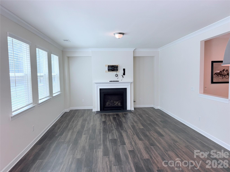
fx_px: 159
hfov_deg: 71.6
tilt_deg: -4.1
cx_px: 115
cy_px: 86
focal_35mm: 24
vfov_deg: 56.8
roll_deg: +0.8
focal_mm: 6.76
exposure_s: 1/182
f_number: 1.78
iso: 125
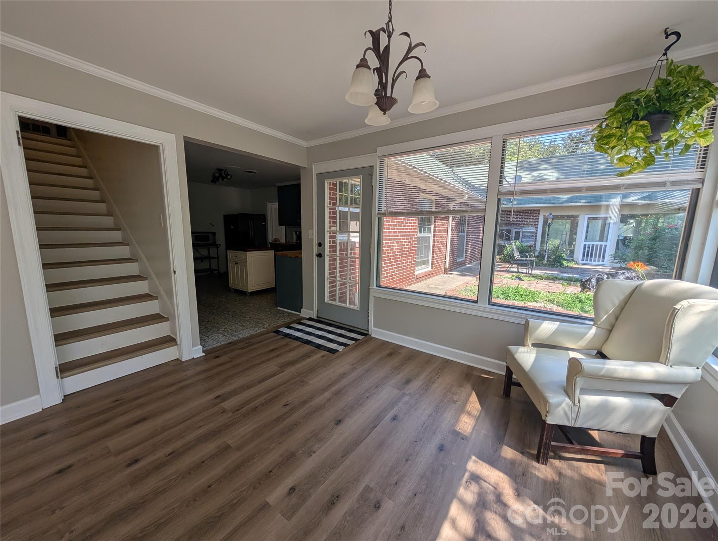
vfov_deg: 94.6
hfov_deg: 110.5
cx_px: 359
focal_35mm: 12
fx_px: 249
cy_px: 270
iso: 51
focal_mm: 2.02
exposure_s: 1/705
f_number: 1.7
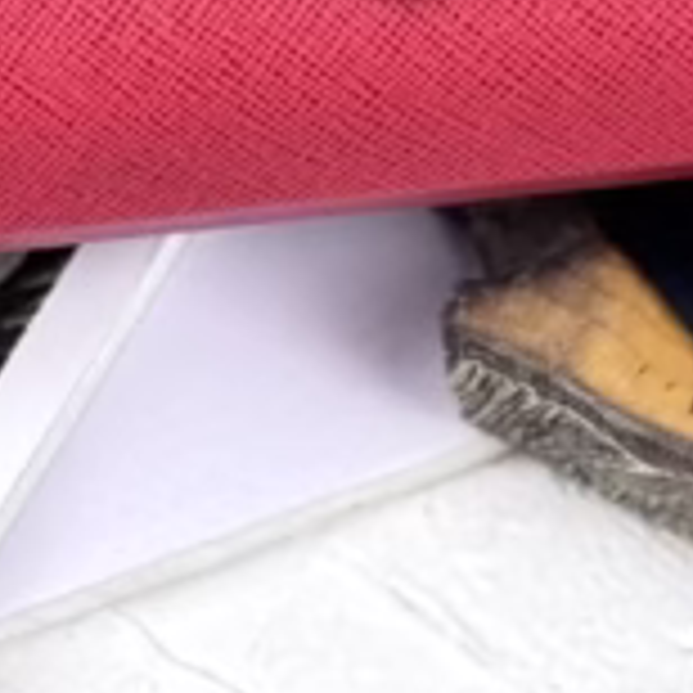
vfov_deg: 7.8
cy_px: 972
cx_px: 621
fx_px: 4983
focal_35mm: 220
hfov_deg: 7.9
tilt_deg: -61.1
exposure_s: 1/278
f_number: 1.78
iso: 64
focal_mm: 6.76
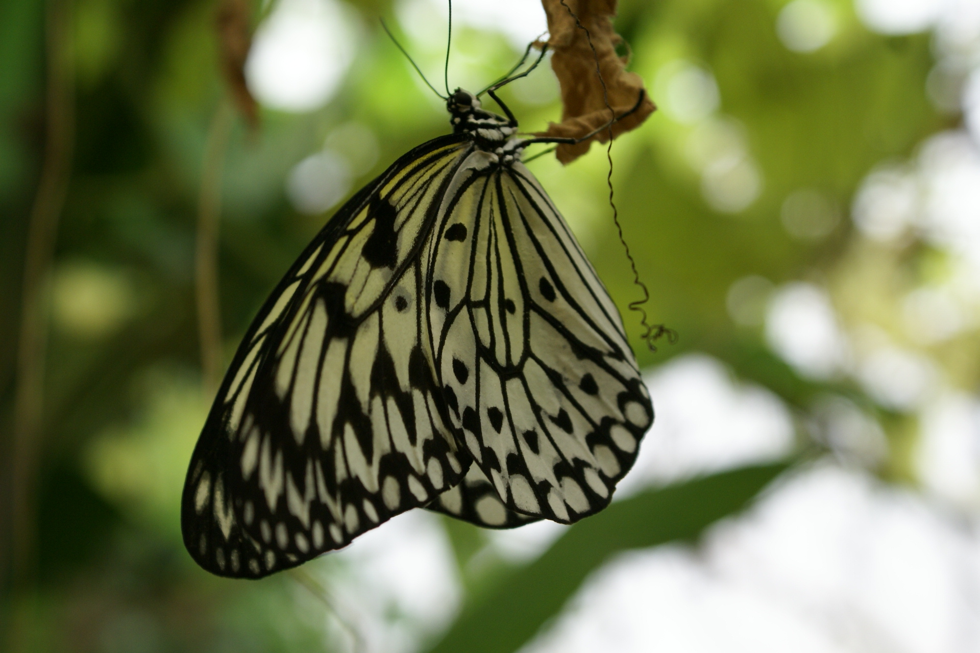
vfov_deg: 18.2
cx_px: 490
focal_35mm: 75
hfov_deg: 27.0
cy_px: 326
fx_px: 2042
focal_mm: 50
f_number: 5.6
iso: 200
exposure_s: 1/80
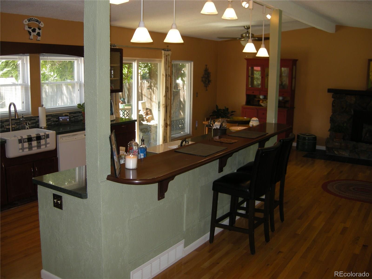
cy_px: 140
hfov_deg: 52.6
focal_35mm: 35
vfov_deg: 40.7
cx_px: 186
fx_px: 376
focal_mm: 7.5
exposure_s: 1/30.6
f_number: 2.7
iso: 67
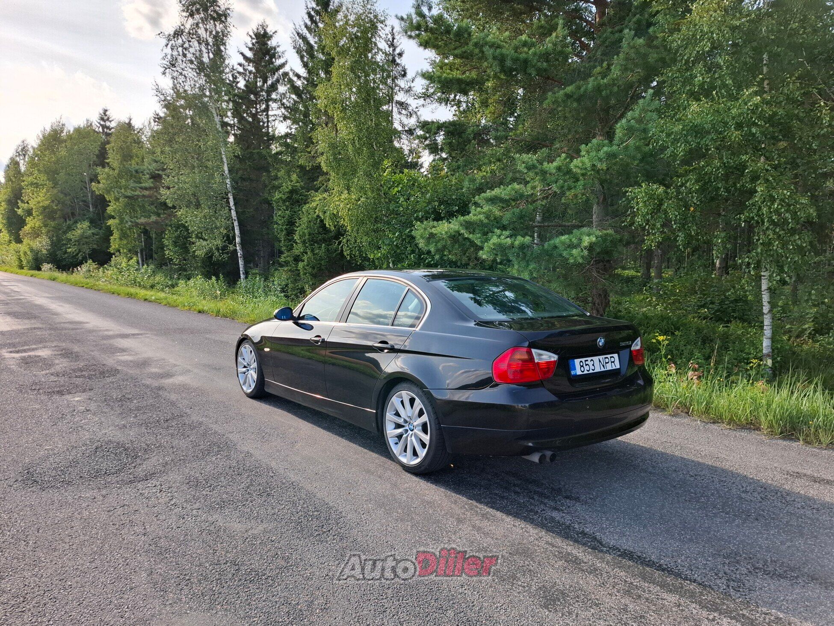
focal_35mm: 23
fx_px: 554
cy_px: 313
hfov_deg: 73.9
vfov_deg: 58.9
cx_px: 417
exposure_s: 1/742
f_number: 1.8
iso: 50
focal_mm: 5.54
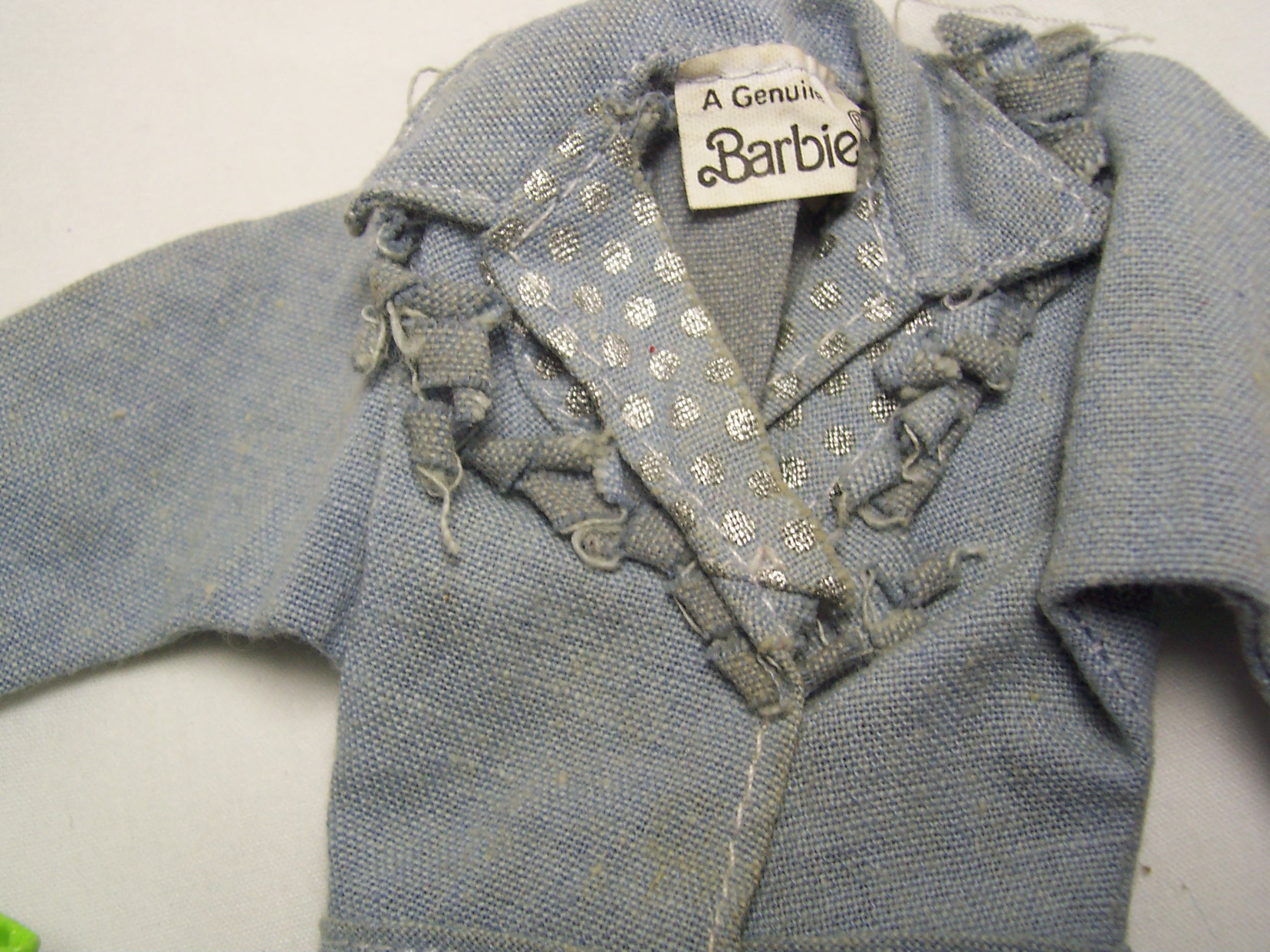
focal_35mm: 37
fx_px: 1357
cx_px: 635
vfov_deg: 38.7
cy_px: 476
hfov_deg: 50.1
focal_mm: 5.6
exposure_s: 1/60
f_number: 2.8
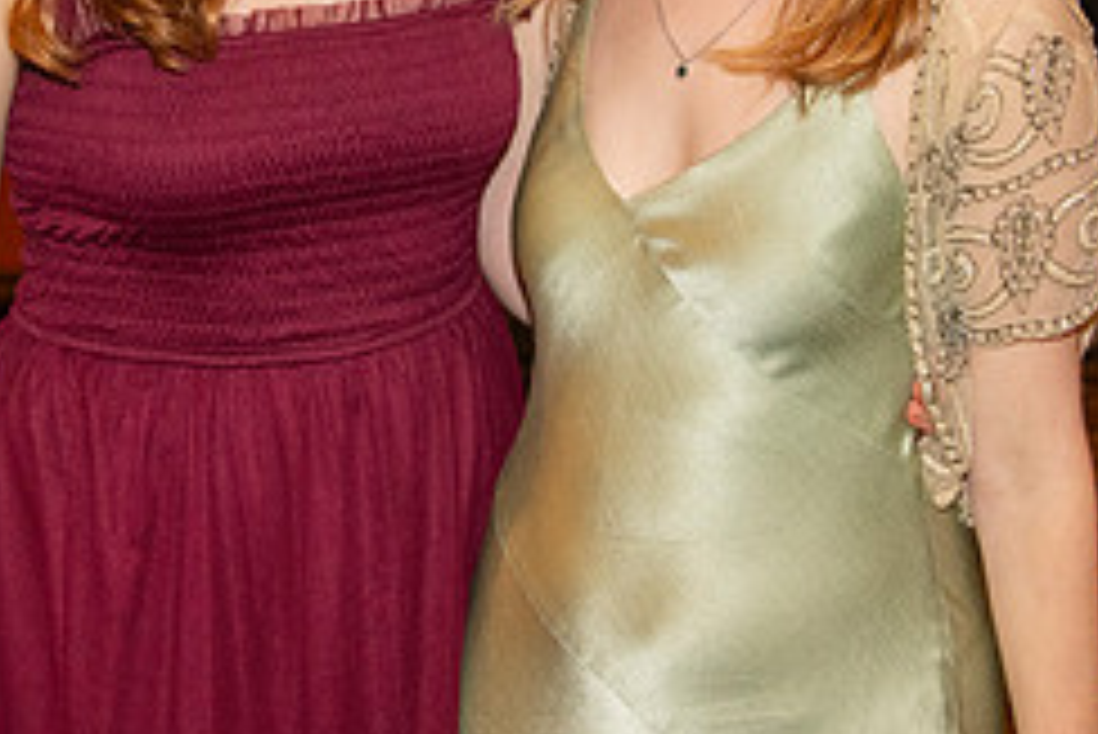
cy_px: -7
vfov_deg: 10.2
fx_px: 4059
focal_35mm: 133
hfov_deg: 15.4
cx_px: 486
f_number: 5.6
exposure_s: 1/60
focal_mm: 56
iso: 2000
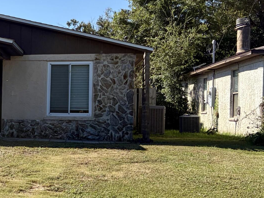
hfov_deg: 23.4
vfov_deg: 19.9
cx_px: -74
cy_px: 119
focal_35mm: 74
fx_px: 564
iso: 50
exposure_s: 1/4950
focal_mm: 5.96
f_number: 1.6
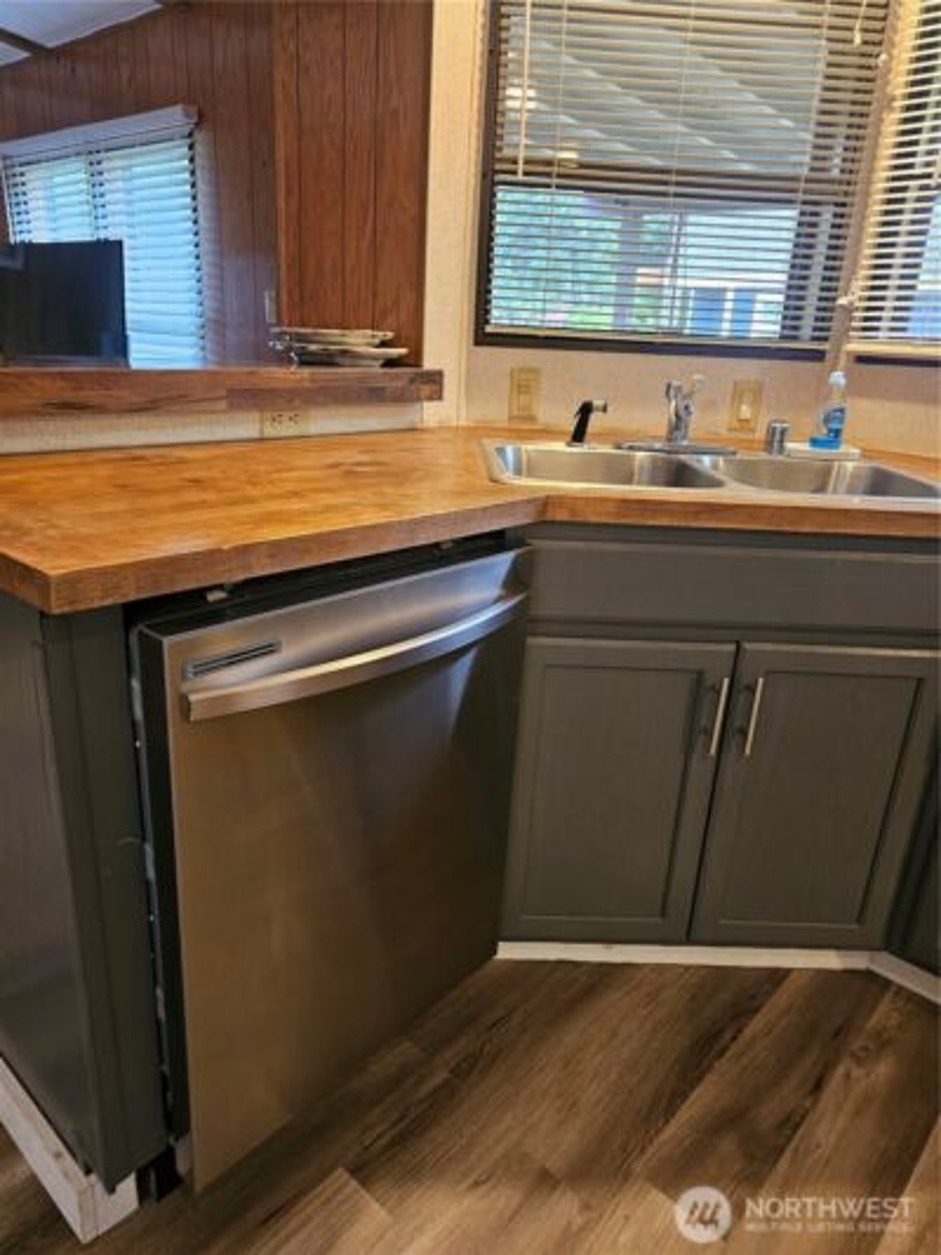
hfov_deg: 58.9
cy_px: 628
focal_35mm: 23
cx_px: 470
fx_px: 833
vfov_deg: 73.9
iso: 640
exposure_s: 1/40
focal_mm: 6.3
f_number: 1.7
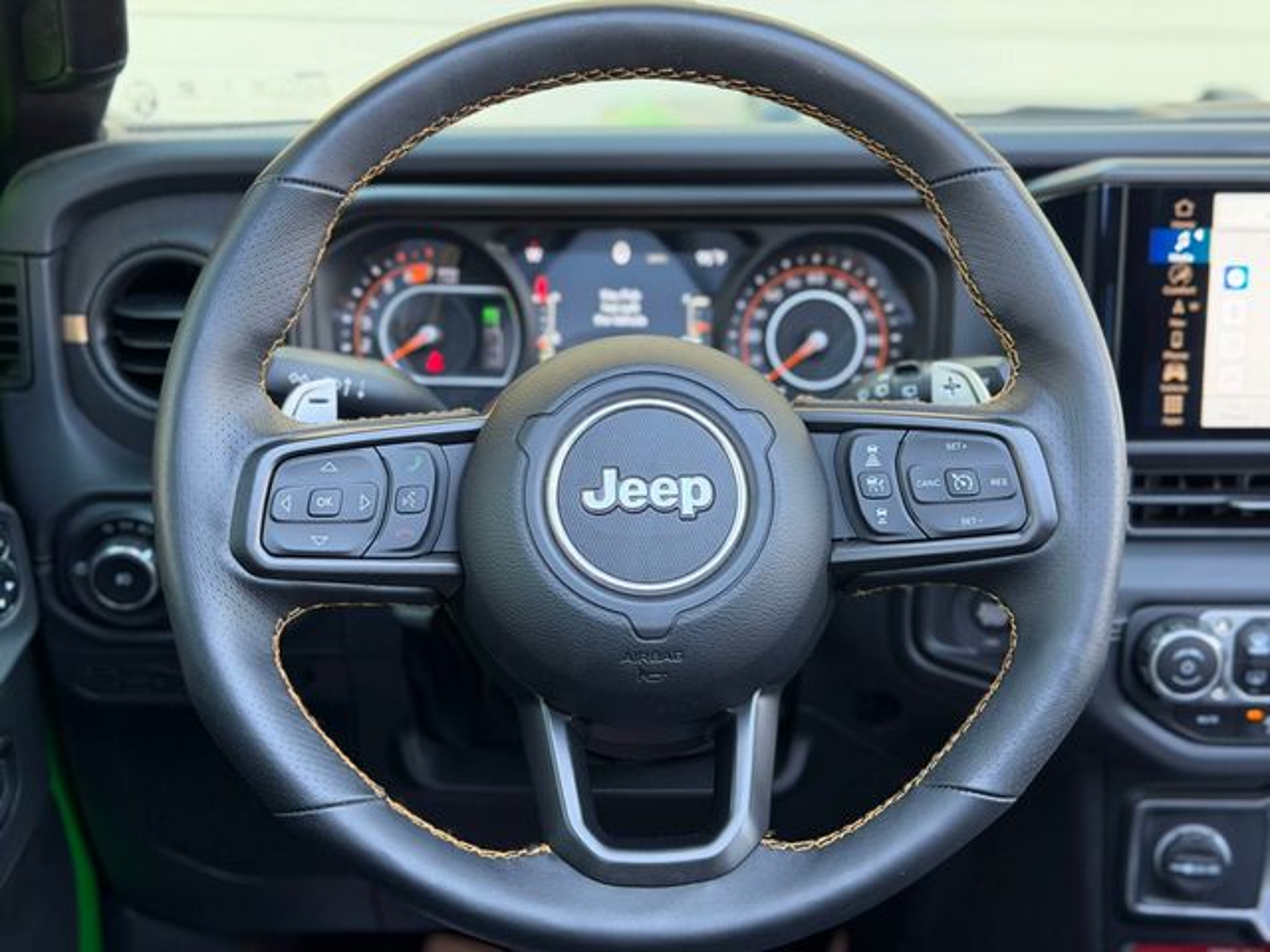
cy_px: 476
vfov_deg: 30.3
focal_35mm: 48
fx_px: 1761
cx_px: 635
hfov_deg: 39.7
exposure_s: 1/71
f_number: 1.78
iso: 125
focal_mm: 6.76
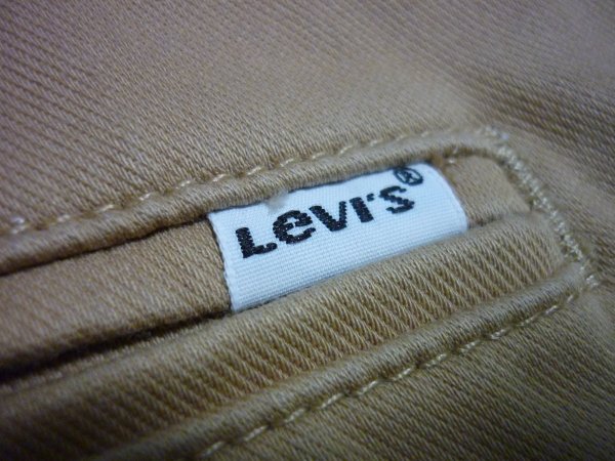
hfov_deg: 55.4
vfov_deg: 42.9
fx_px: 586
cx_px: 308
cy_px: 230
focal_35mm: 33
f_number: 2.8
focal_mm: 5.5
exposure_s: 1/25
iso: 400
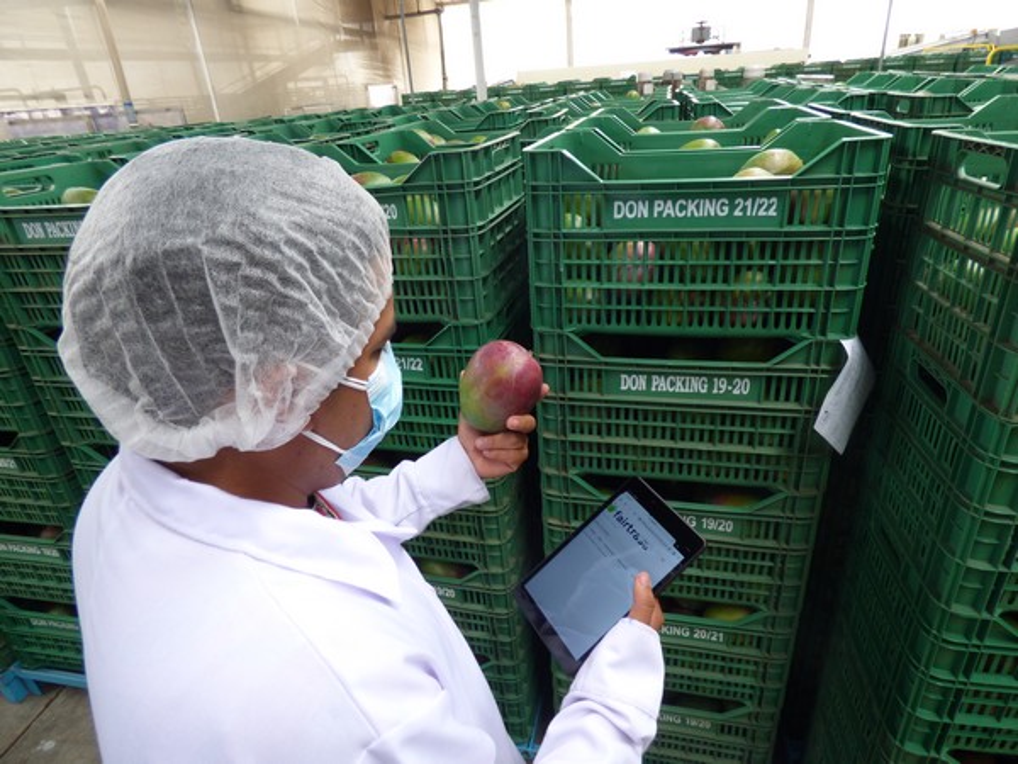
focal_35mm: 20
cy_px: 382
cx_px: 509
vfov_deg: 66.0
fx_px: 588
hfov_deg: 81.7
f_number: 2.8
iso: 125
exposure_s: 1/60
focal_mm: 3.58
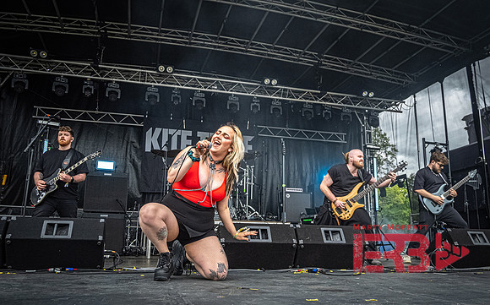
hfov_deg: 63.5
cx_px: 245
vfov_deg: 42.1
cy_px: 168
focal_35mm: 30
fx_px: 396
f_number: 4
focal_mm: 14
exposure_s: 1/1250
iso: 800
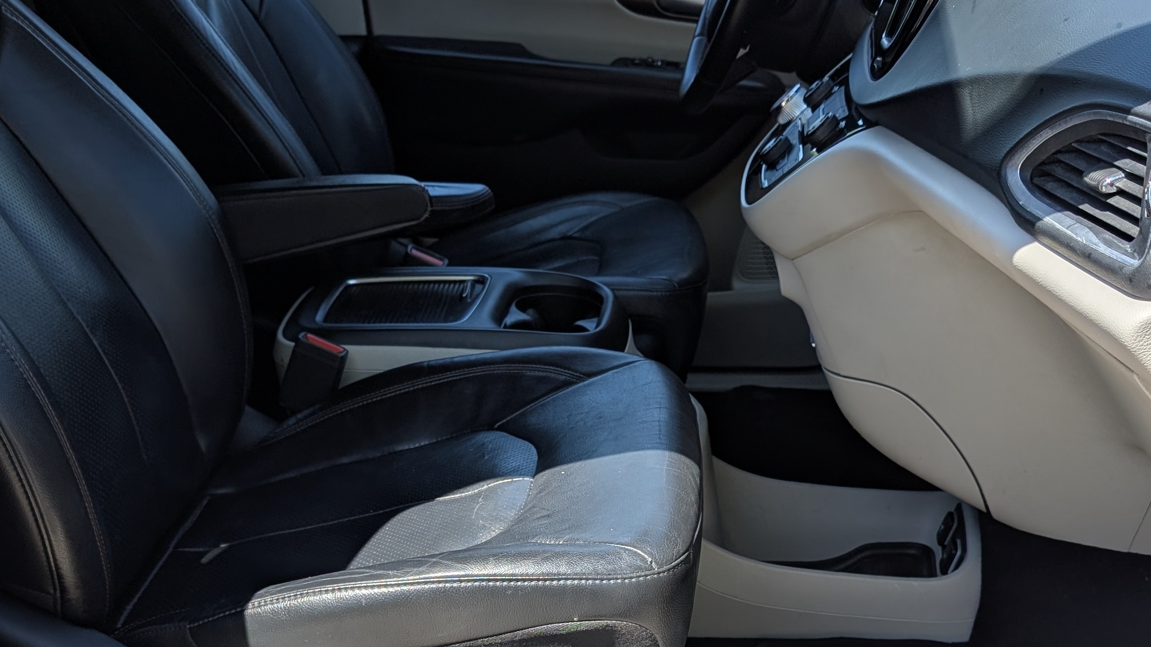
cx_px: 629
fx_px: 1404
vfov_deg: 24.7
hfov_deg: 44.5
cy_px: 649
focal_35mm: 46
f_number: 1.68
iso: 18
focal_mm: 6.9
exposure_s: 1/877
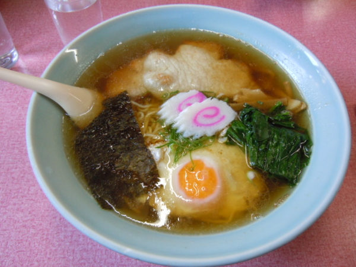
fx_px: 309
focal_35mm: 30
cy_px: 134
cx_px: 178
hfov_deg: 60.0
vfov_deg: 46.8
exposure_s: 1/40
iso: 400
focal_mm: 5.4
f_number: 3.5
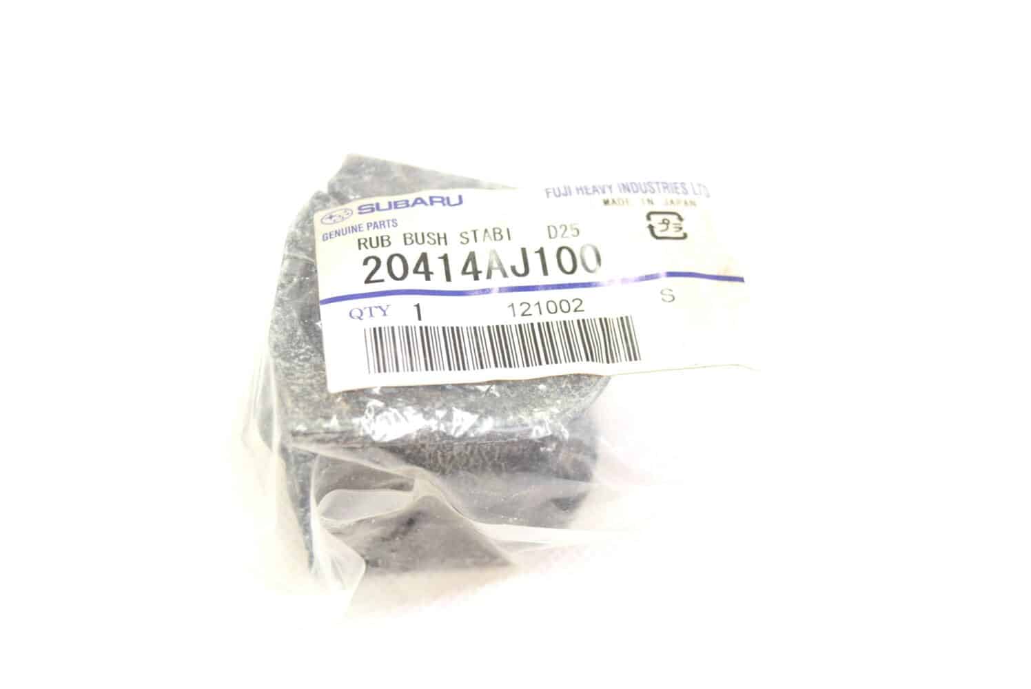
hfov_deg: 41.1
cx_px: 516
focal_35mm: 48
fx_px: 1376
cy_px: 344
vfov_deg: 28.1
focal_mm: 32
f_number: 5
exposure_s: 1/100
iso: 400
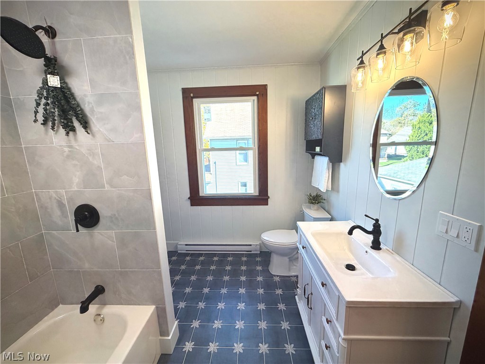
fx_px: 196
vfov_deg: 85.7
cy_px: 182
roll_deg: +2.4
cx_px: 242
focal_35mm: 14
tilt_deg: -10.9
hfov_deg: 102.1
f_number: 2.2
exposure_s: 1/120
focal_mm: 2.22
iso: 125
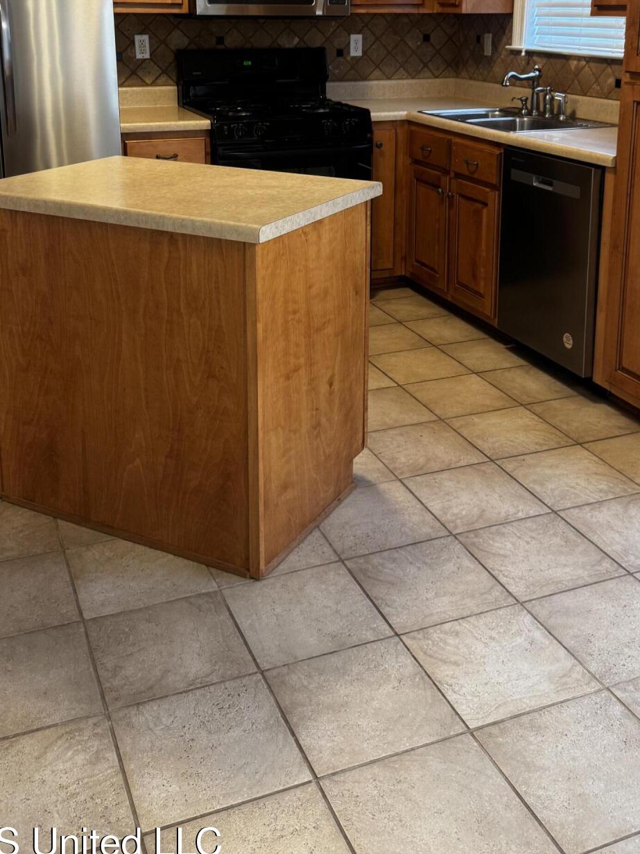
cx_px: 331
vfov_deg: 46.1
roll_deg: +0.4
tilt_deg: -12.6
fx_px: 962
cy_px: 212
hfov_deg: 36.8
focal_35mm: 39
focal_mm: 6.76
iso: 125
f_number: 1.78
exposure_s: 1/60
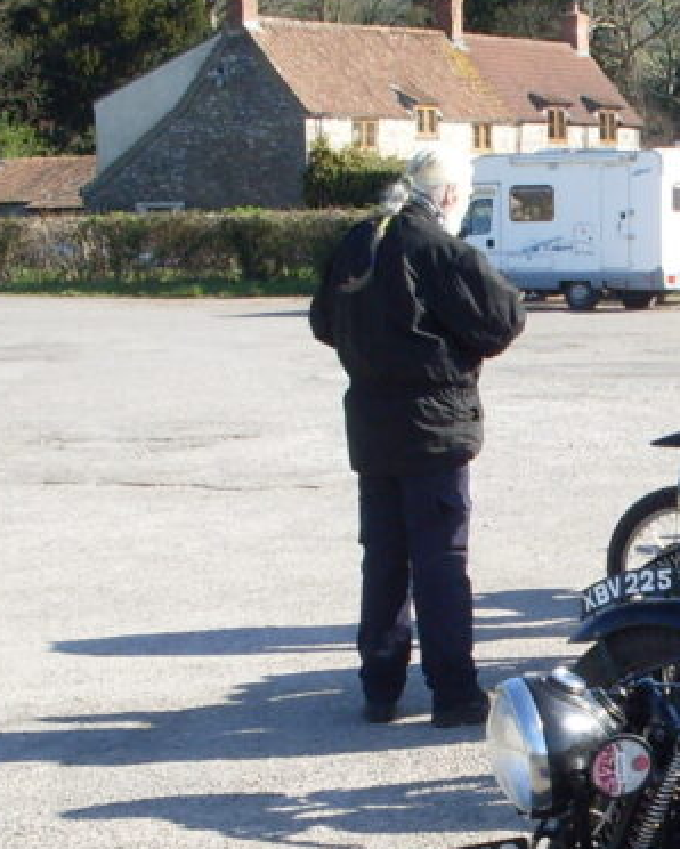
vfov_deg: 18.5
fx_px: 2564
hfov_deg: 14.2
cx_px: 990
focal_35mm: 102
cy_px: 751
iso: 80
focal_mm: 6.3
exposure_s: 1/90
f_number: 8.4
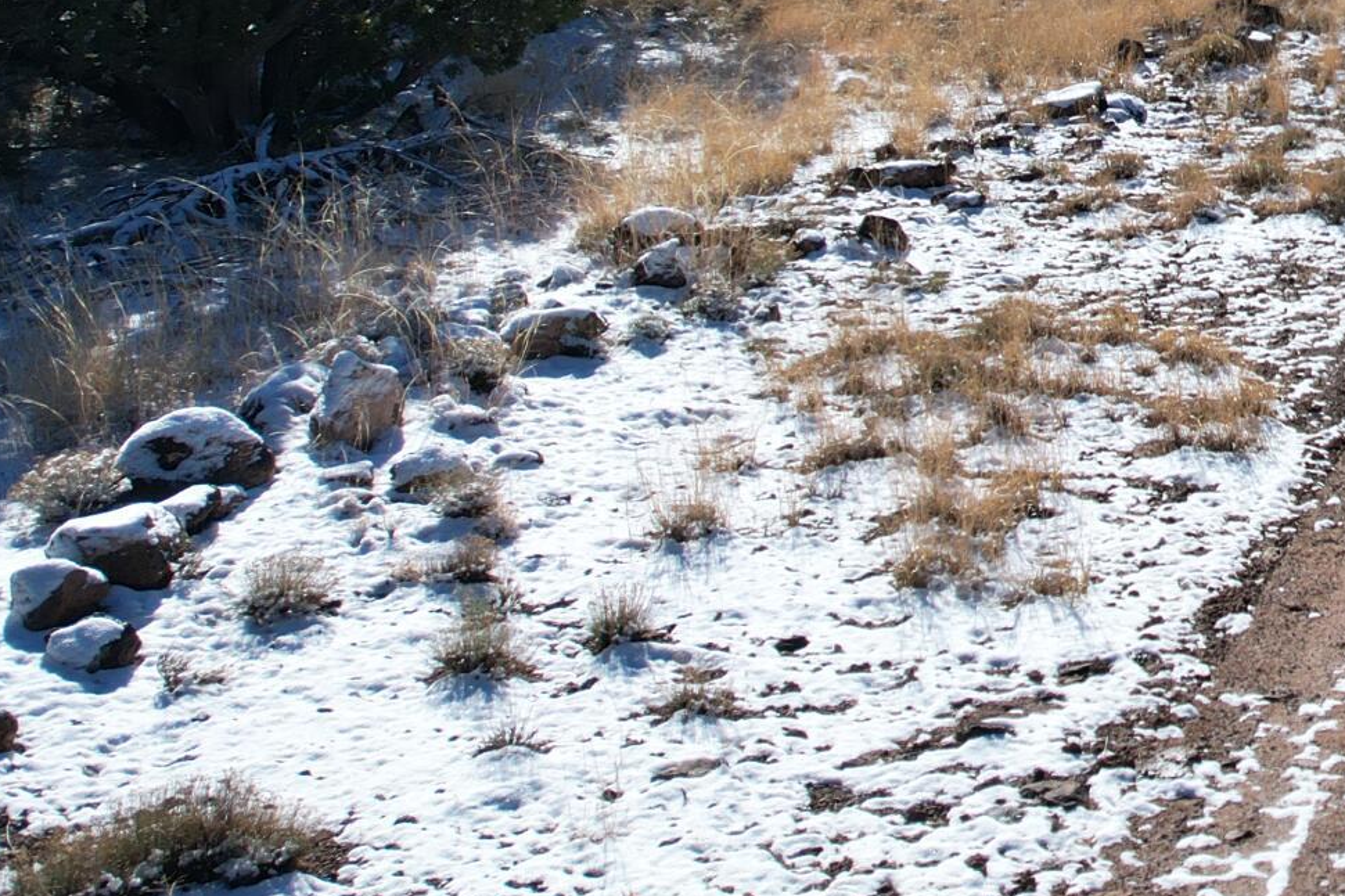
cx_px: 1863
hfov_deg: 24.7
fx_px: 2540
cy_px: -82
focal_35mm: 68
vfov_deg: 19.2
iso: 100
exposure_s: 1/2000
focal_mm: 8.38
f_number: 2.8
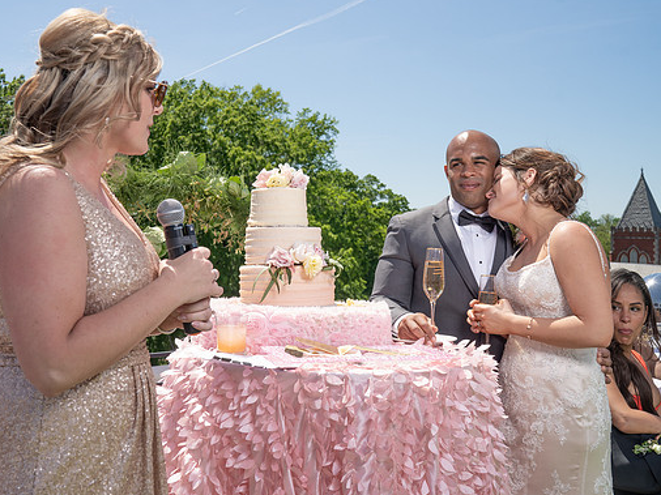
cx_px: 269
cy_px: 212
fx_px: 840
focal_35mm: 44
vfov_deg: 32.8
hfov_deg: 42.8
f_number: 7.1
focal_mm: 35
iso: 50
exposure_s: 1/250
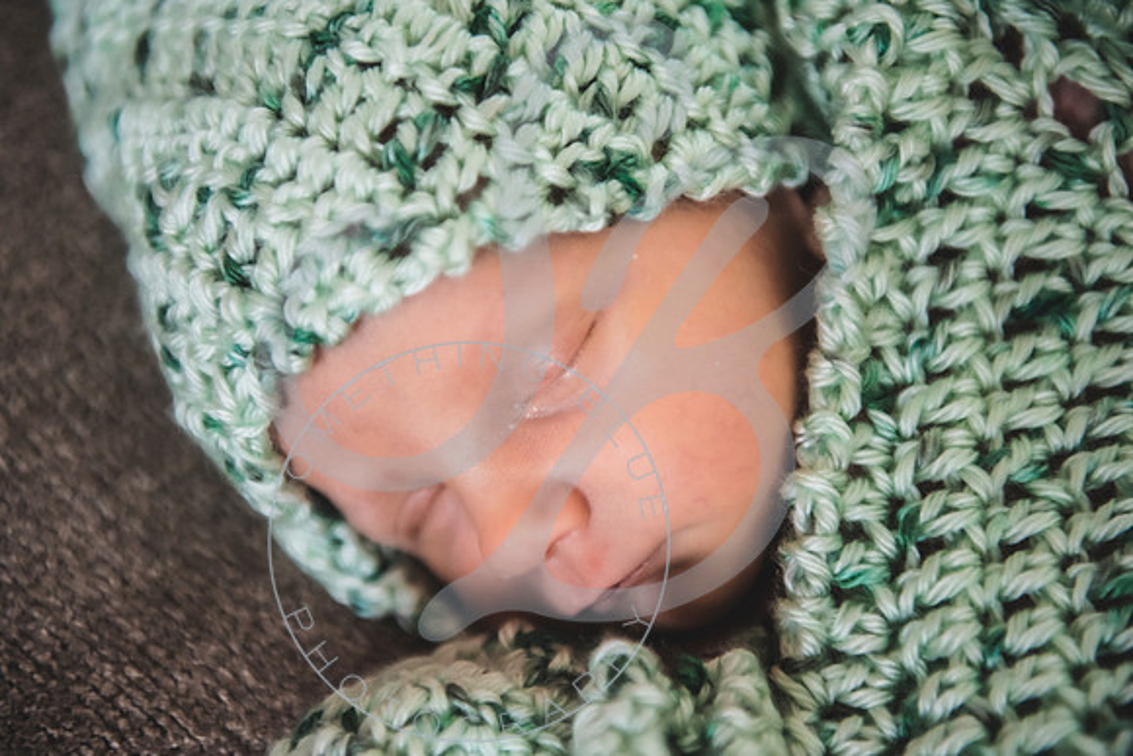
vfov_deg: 19.5
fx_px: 2203
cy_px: 378
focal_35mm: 70
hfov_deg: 28.8
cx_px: 566
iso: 1000
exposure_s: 1/125
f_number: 2.8
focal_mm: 70
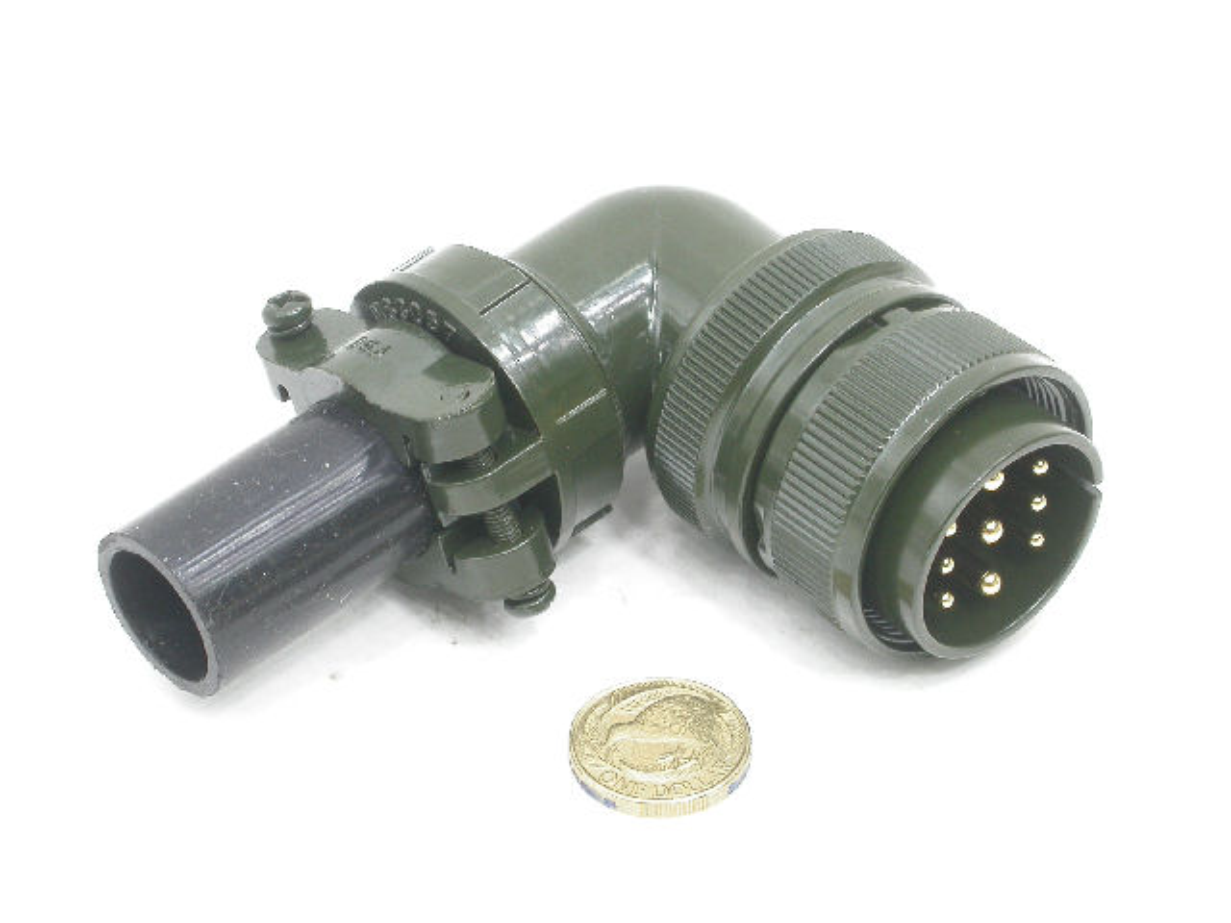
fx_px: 5476
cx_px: 616
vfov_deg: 9.6
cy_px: 462
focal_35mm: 154
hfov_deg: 12.8
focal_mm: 32
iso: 127
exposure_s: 1/6.1
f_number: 10.3
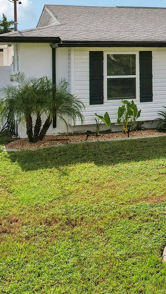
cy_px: 72
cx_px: 247
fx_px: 485
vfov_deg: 33.1
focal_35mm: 62
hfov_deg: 17.5
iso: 100
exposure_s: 1/725
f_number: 2.8
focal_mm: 8.4
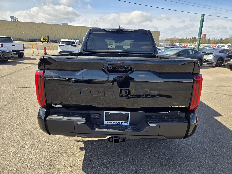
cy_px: 87
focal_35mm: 23
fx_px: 154
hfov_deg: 73.9
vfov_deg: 58.9
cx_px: 116
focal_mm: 5.4
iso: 25
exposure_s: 1/1002
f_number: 1.8
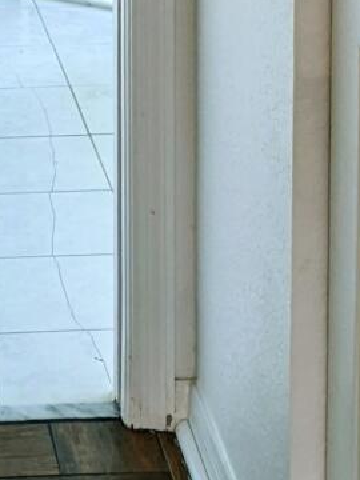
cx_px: -51
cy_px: -189
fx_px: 2080
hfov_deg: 9.8
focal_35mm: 150
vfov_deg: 12.6
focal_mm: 4.44
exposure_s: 1/40
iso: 61
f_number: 1.8
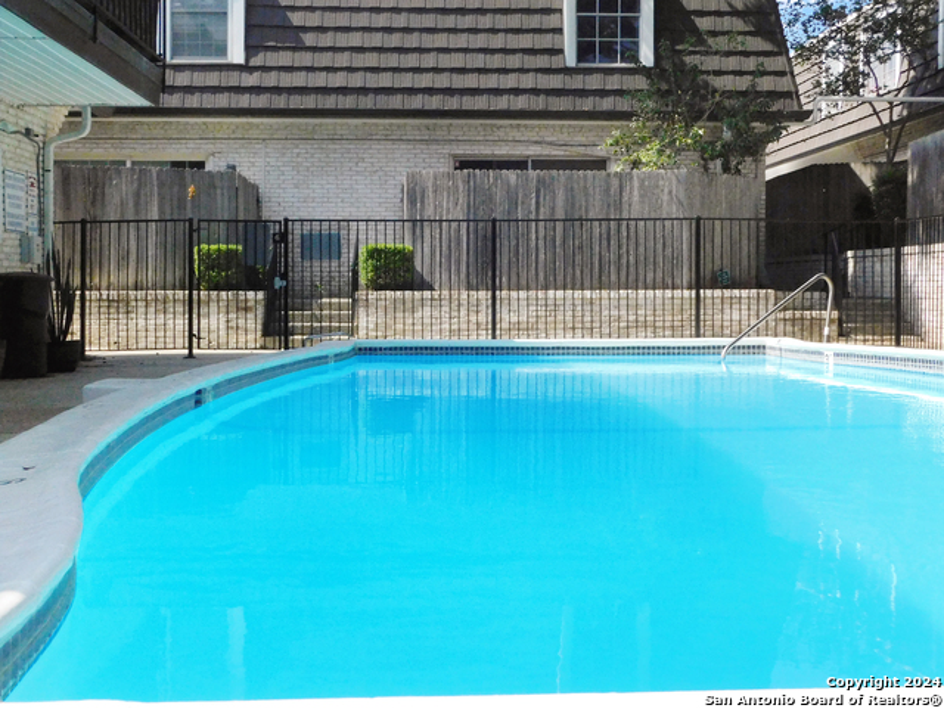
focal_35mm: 40
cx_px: 472
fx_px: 1091
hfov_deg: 46.8
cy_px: 354
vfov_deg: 36.0
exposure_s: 1/1500
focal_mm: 7.1
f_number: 7.2
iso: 800
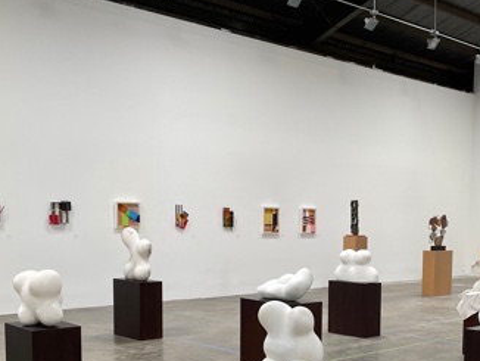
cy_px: 311
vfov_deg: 27.7
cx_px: 375
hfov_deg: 36.4
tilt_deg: -6.9
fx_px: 708
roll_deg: -1.2
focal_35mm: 51
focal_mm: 4.2
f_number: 1.6
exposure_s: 1/121
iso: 100
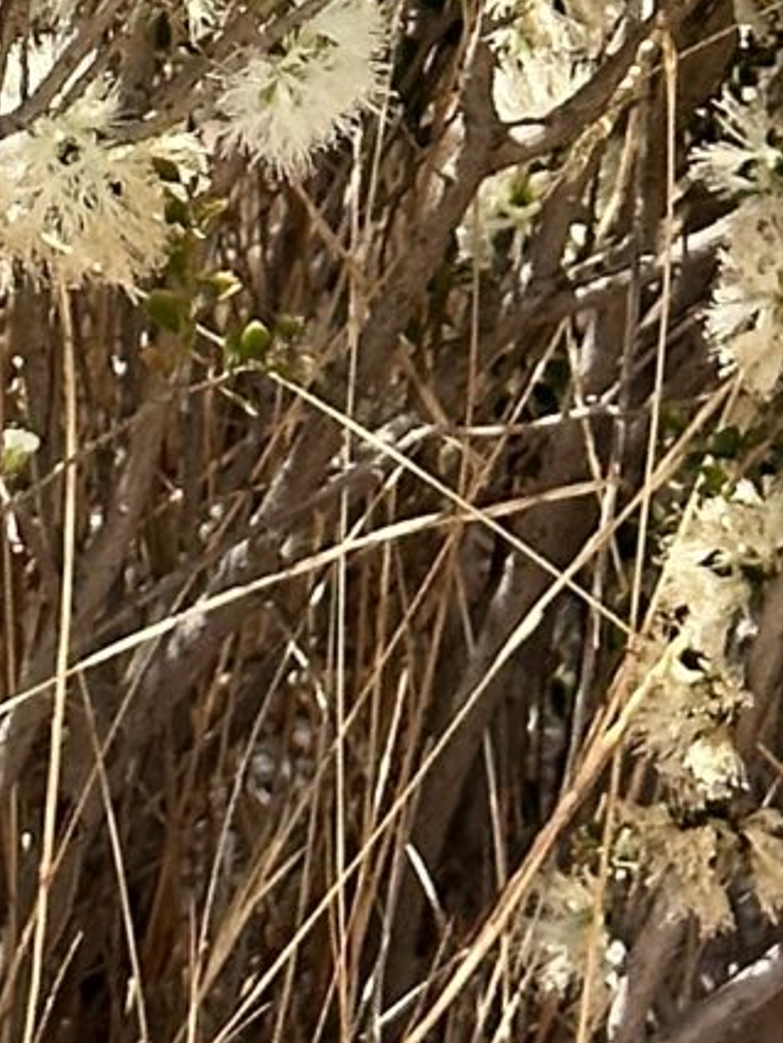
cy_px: -1450
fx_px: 8712
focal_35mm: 289
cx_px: -1124
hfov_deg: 5.0
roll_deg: -1.9
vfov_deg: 6.5
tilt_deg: -9.5
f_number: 1.78
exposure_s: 1/2597
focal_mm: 6.86
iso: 64
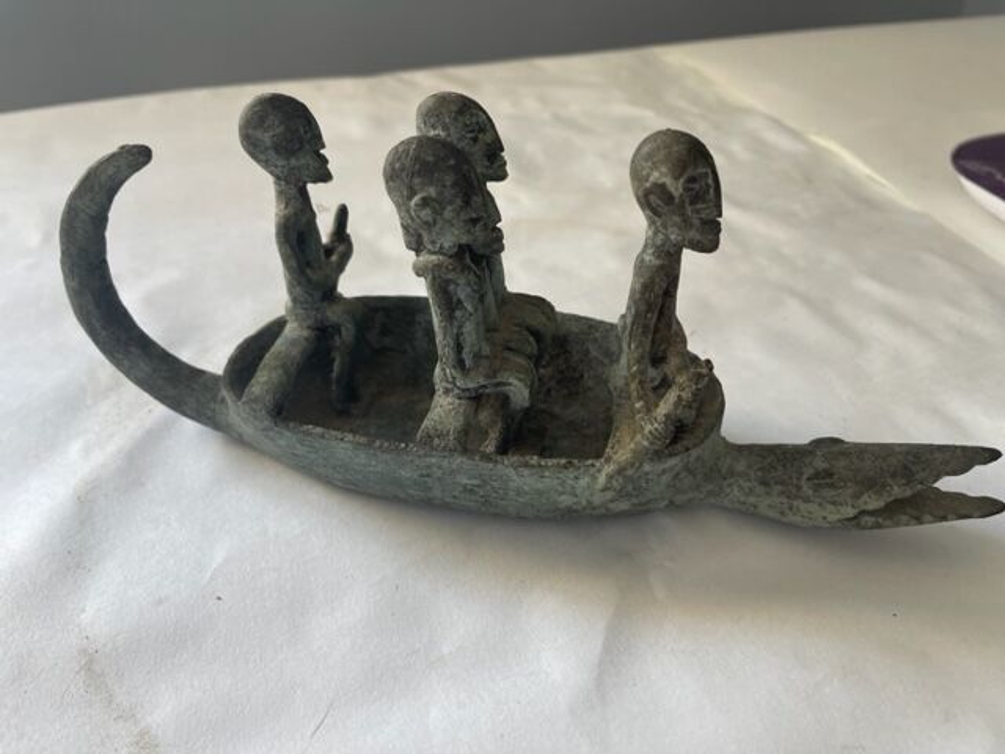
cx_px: 502
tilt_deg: -38.8
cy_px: 377
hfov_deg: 67.3
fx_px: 755
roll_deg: +0.8
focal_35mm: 26
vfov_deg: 53.1
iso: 80
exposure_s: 1/121
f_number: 1.6
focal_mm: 5.1
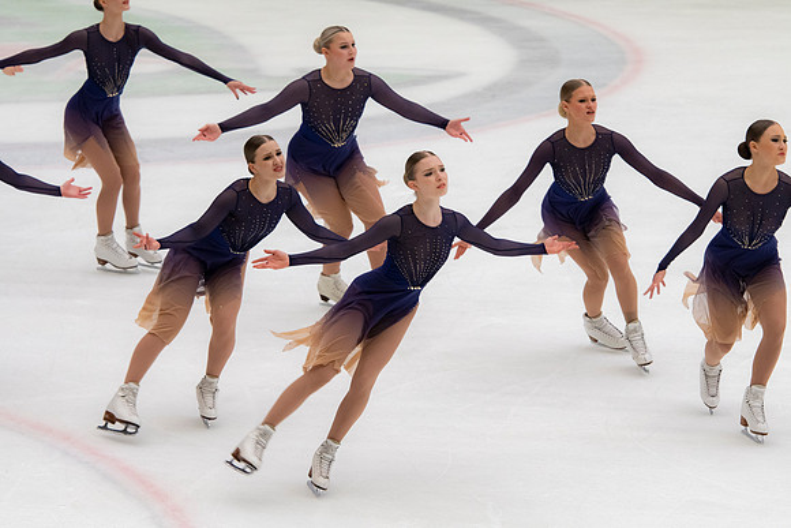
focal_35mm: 195
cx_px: 396
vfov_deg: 7.0
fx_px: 4285
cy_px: 264
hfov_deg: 10.5
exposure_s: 1/320
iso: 1000
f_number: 5.6
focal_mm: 130
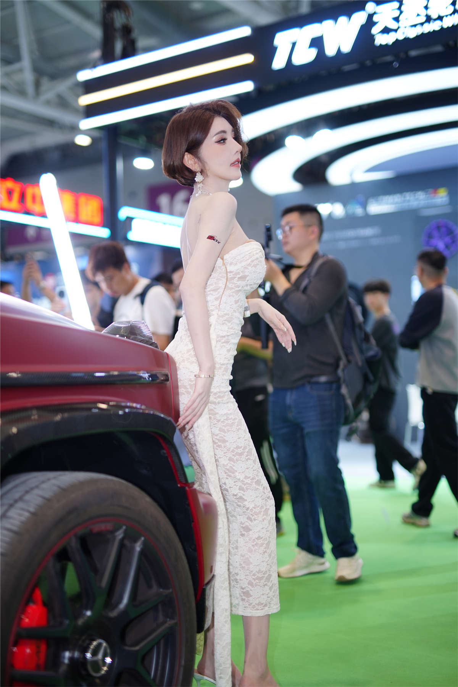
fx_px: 954
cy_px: 344
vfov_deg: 39.6
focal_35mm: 50
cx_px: 229
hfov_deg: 27.0
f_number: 1.4
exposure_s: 1/160
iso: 200
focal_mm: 50
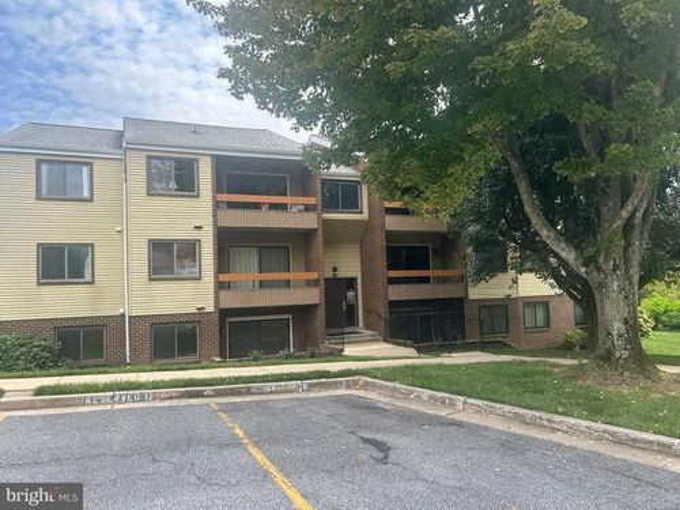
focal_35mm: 26
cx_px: 340
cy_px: 255
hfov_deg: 67.3
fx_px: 511
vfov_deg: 53.1
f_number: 1.5
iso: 50
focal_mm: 5.7
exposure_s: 1/1089
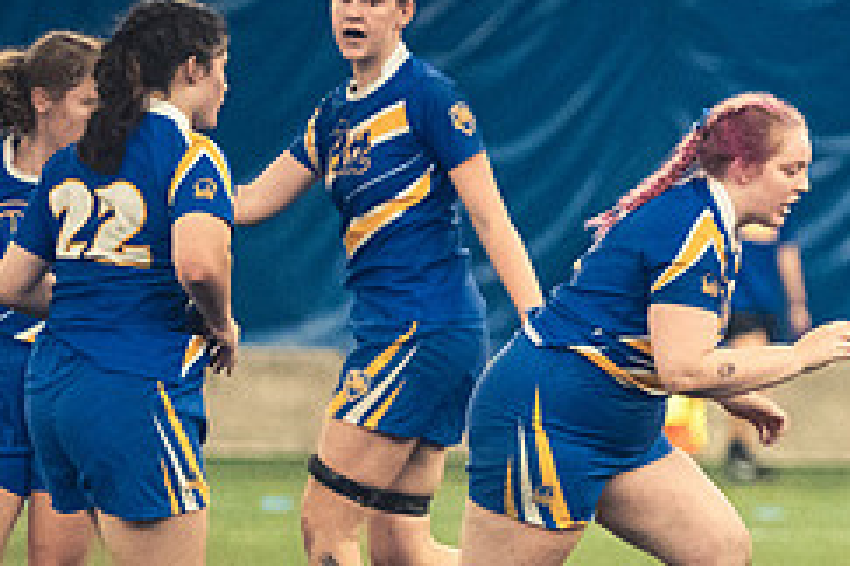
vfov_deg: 2.1
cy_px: 542
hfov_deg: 3.1
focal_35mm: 660
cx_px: 819
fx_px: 15582
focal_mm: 185
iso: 12800
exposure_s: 1/500
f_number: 2.8
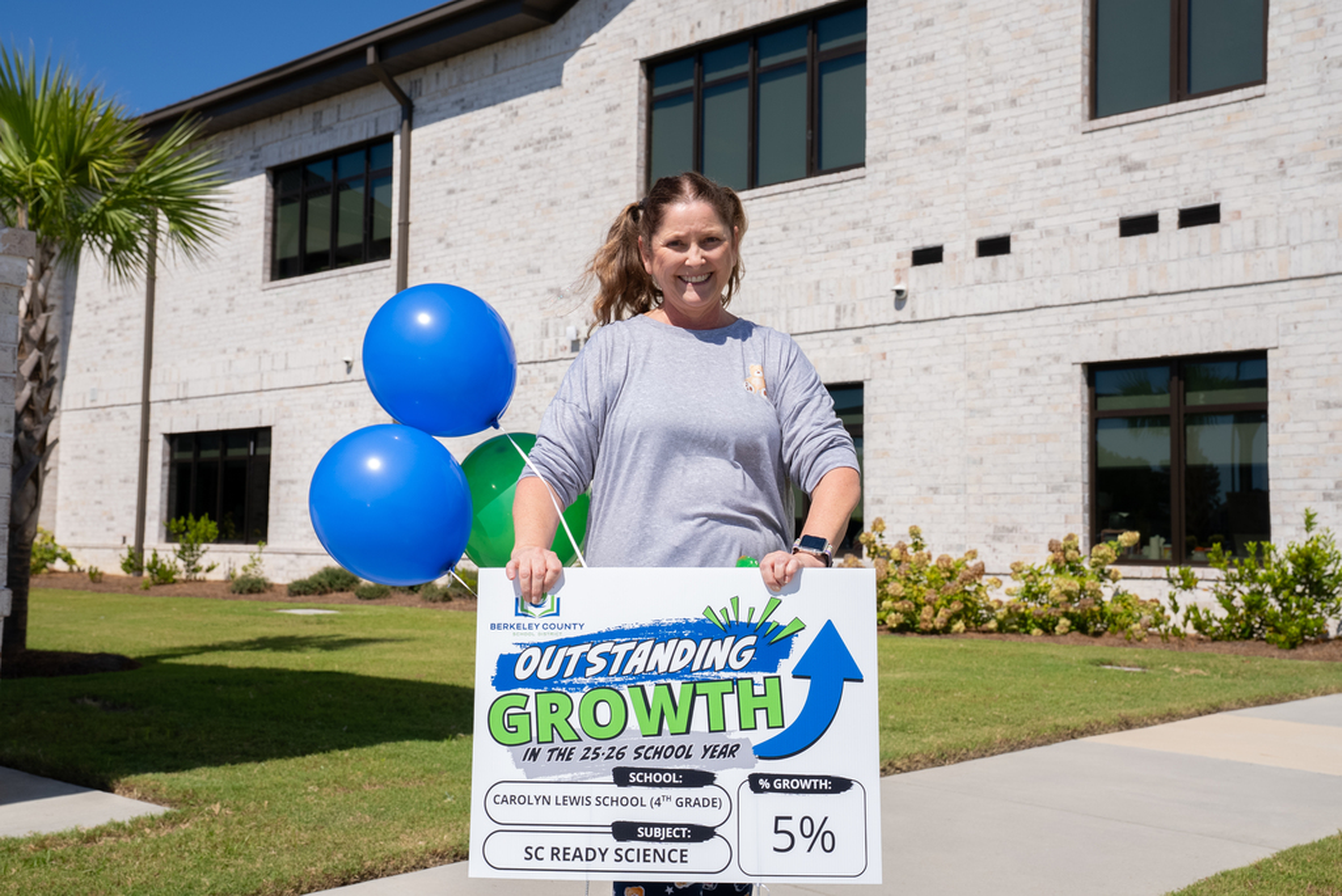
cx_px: 671
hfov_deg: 49.5
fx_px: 1455
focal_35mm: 39
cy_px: 448
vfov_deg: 34.3
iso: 320
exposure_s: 1/640
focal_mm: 39
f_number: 9
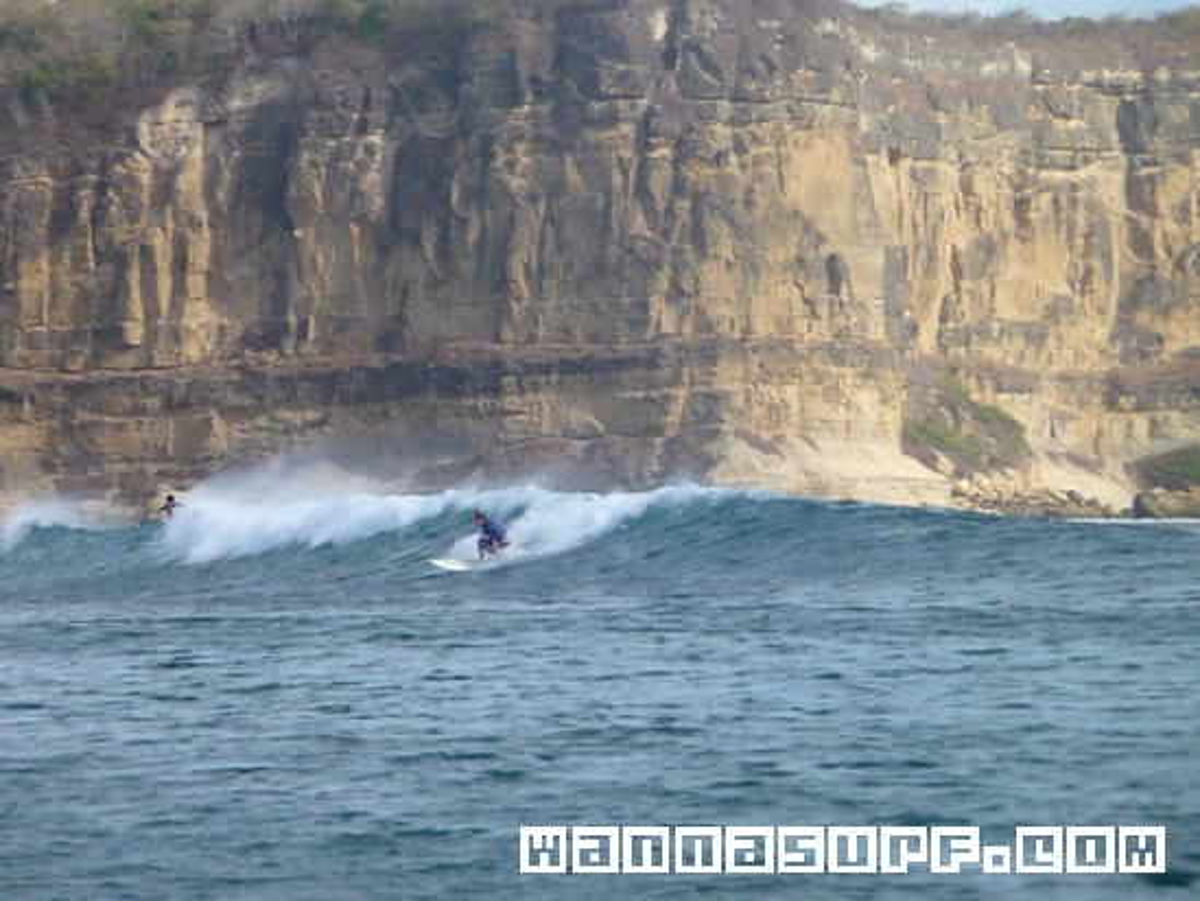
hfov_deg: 7.1
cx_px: 600
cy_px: 450
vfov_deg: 5.3
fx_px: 9709
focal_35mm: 280
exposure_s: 1/320
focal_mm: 47
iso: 500
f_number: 11
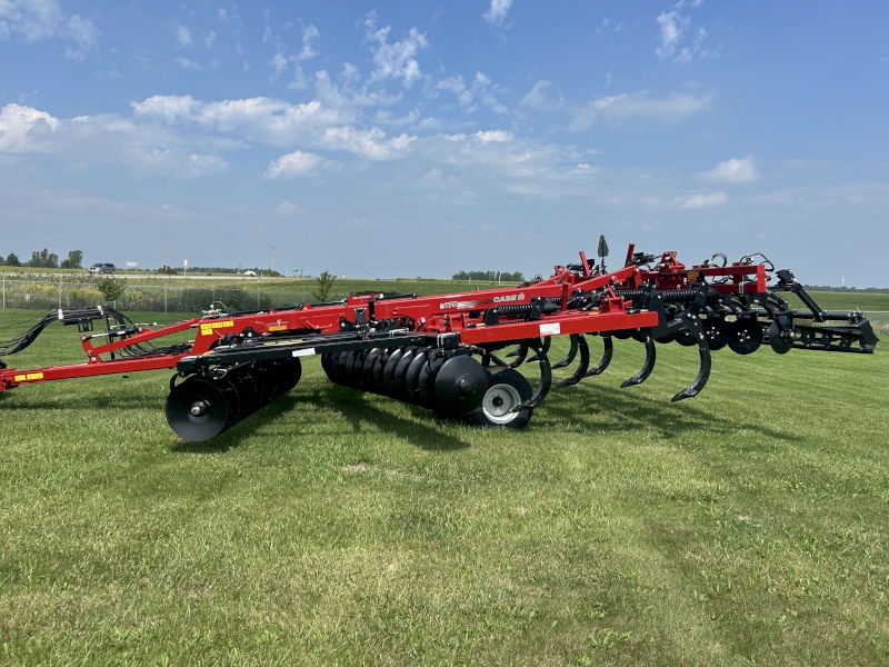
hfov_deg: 67.3
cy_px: 334
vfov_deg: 53.1
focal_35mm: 26
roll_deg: -1.4
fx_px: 668
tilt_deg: -3.8
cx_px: 444
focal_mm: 5.7
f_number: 1.5
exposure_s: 1/3831
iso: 50
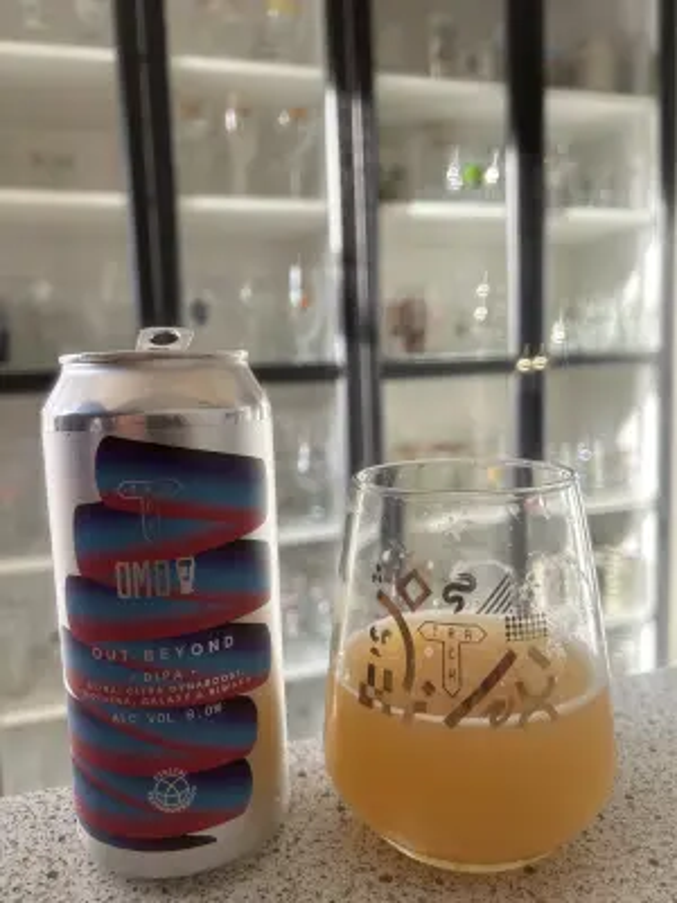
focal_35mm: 26
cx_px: 338
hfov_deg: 53.1
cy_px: 452
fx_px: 678
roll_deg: +2.2
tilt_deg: -6.4
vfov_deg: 67.3
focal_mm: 5.7
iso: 64
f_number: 1.5
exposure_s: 1/121
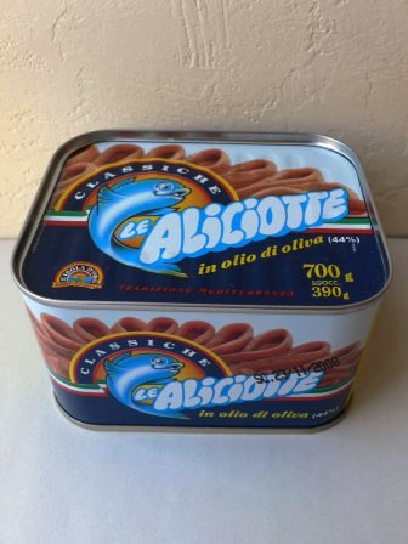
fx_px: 534
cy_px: 272
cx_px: 204
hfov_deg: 41.8
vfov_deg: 54.0
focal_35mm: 34
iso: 80
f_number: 2.8
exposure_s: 1/100
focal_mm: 6.3
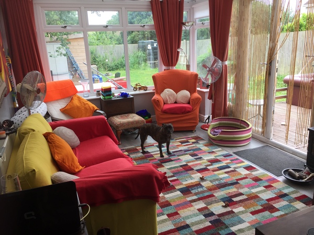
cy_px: 118
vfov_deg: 48.2
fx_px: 263
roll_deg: +2.4
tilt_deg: -14.6
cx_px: 157
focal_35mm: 29
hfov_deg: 61.7
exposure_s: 1/217
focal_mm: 4.15
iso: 32
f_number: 2.2
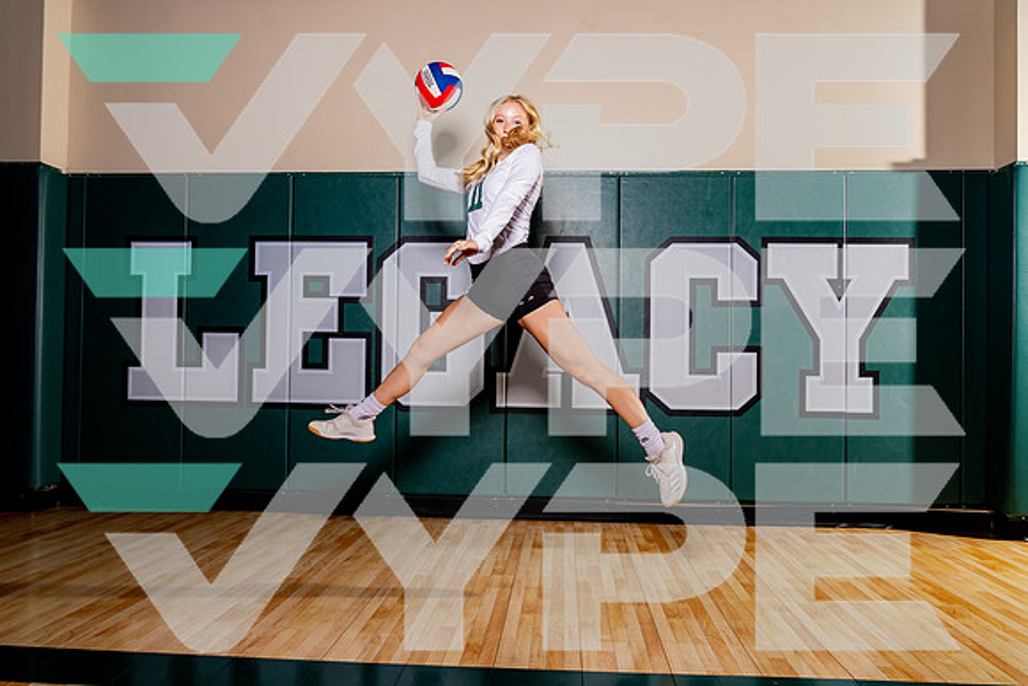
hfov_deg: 65.9
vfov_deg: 46.7
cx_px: 513
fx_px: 794
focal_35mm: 28
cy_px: 345
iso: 320
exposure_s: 1/640
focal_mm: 25
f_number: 5.6
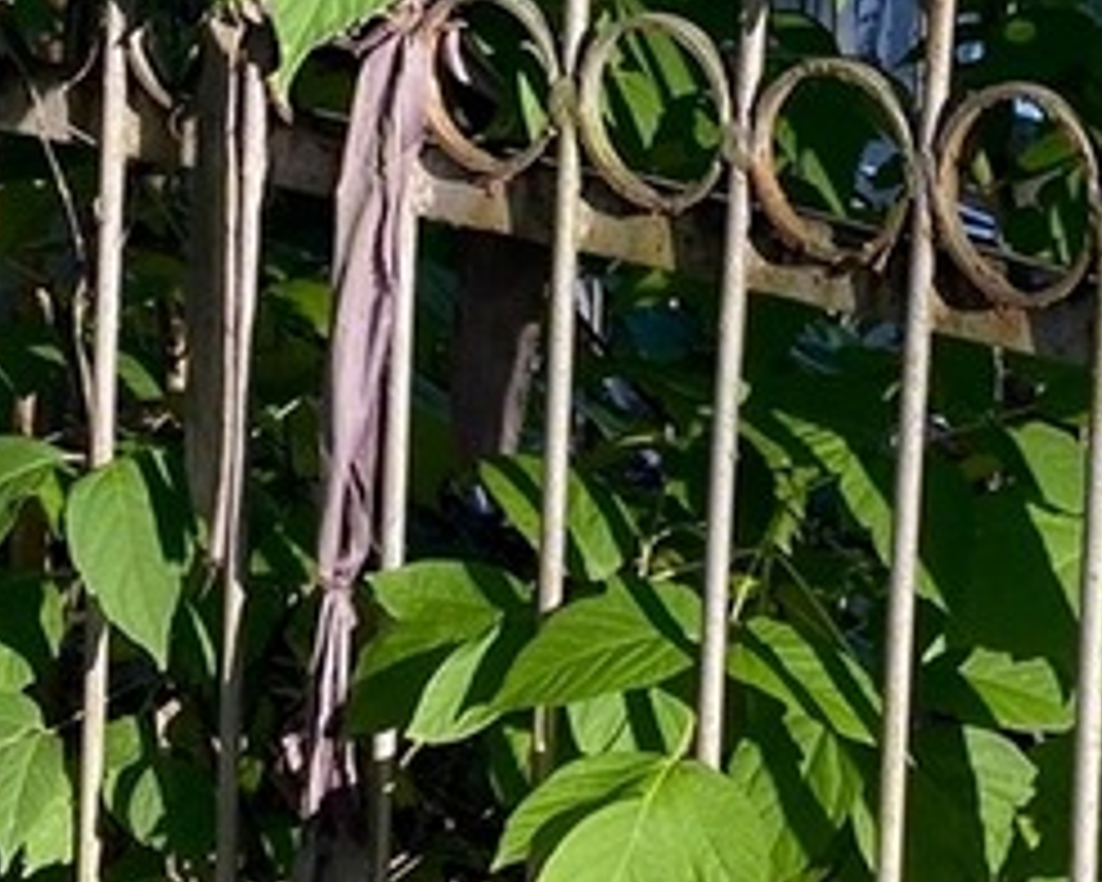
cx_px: 724
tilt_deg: -4.7
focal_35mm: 106
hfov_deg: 18.1
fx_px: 3457
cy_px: -108
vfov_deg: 14.2
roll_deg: -0.4
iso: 40
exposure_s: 1/122
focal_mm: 4.25
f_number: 1.8
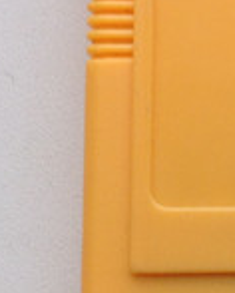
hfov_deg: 10.2
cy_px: 106
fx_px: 1215
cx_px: 466
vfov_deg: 13.7
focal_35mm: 140
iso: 32
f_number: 2.4
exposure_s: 1/120
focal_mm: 3.3
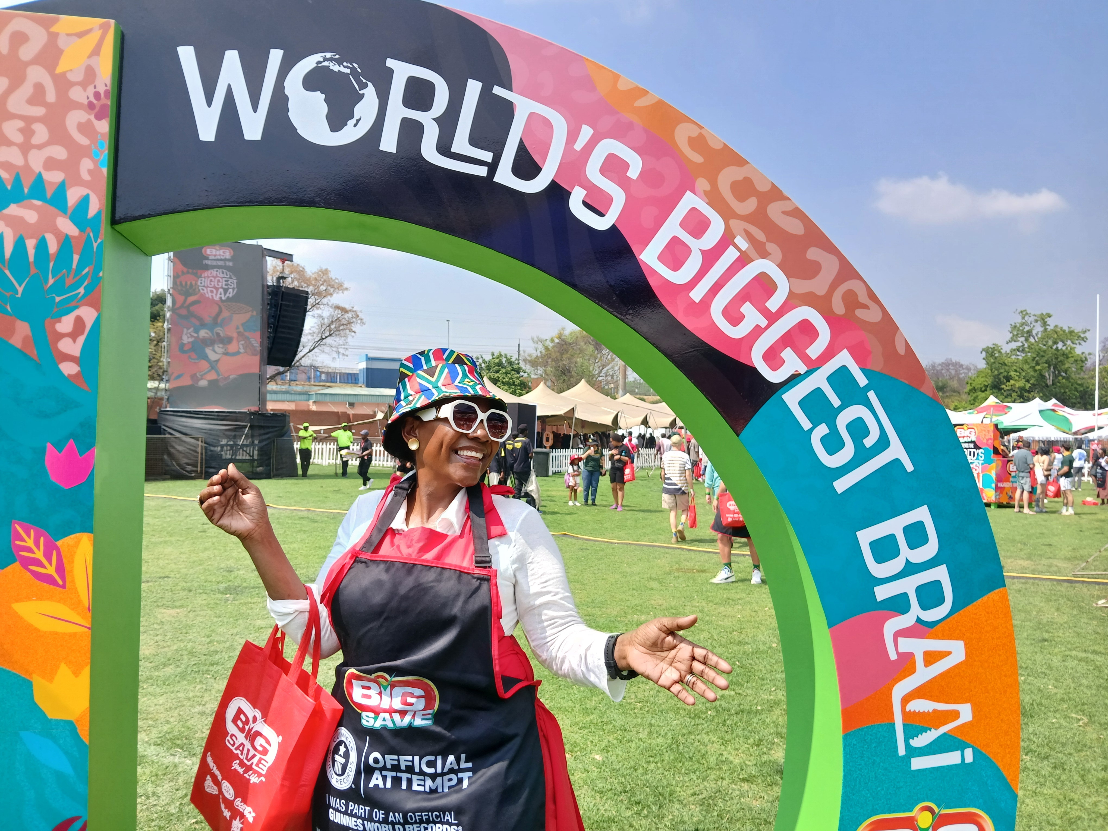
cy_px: 416
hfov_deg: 67.3
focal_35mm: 26
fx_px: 832
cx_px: 554
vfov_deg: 53.1
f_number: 1.8
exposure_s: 1/351
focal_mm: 3.98
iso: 20
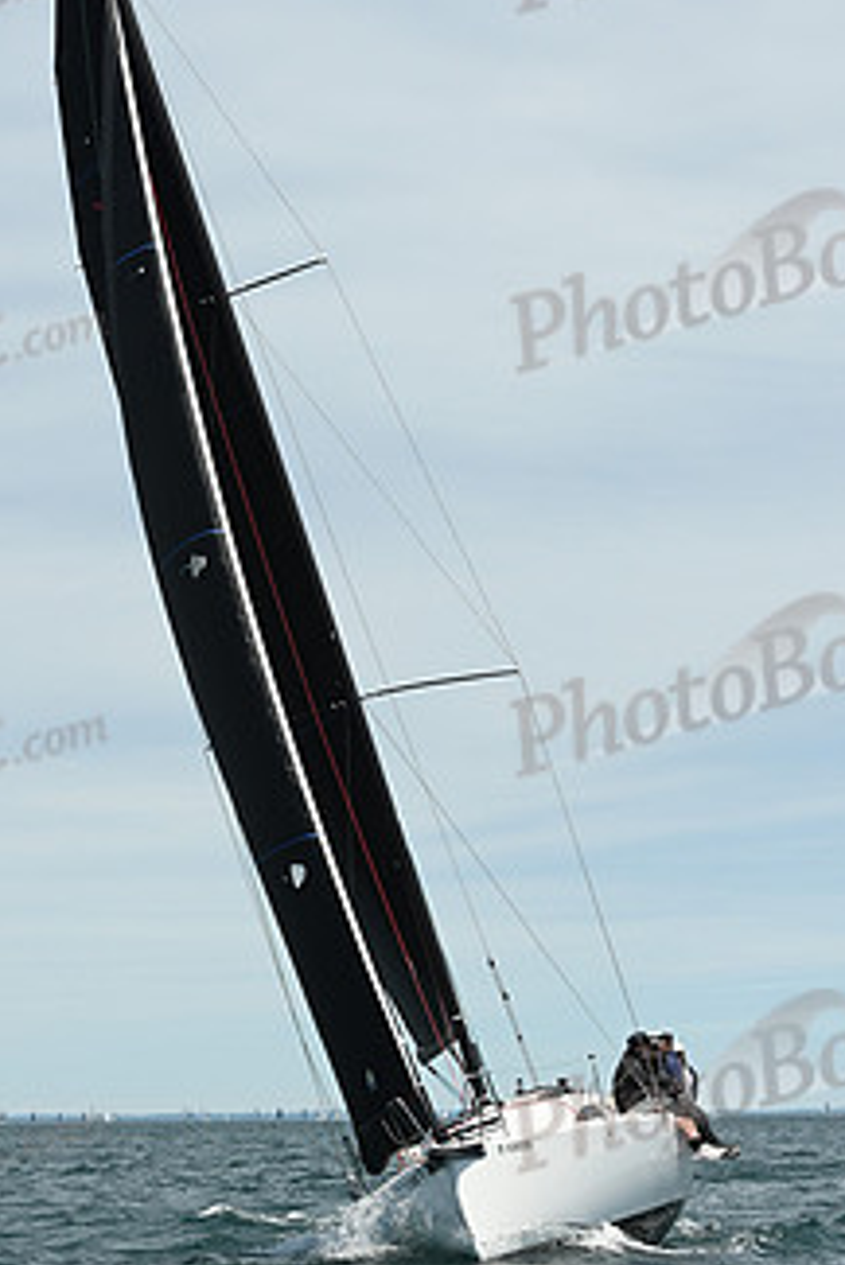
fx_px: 4396
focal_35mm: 125
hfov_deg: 11.0
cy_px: 529
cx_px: 310
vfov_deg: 16.4
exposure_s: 1/1000
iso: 320
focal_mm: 70
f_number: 8
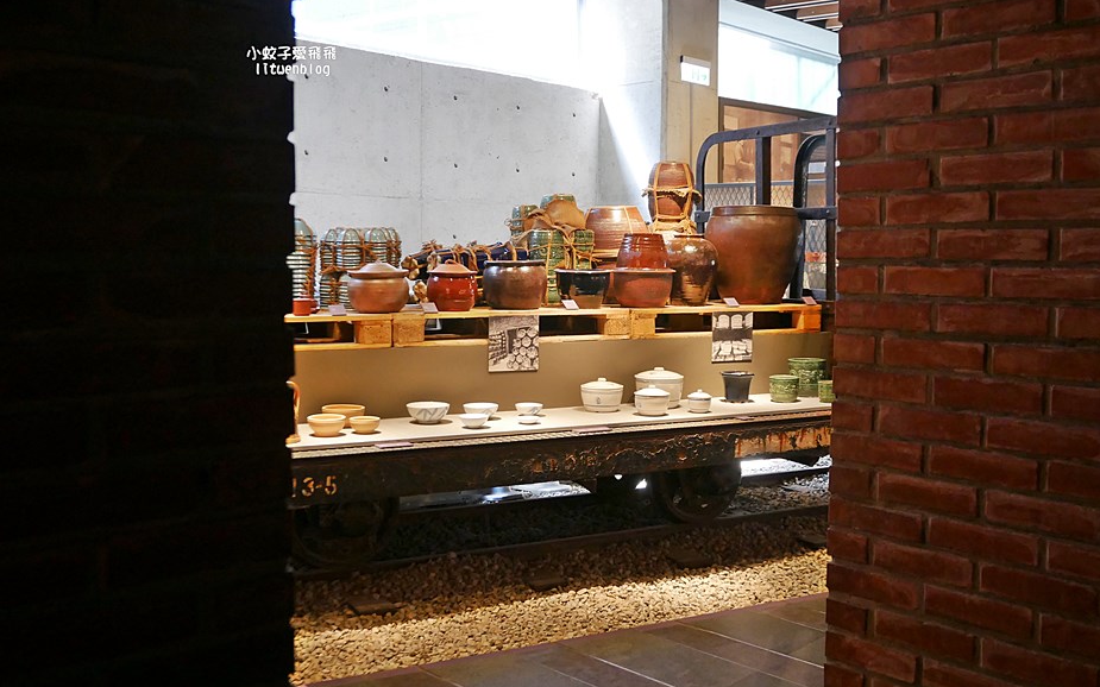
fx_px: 1169
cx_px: 574
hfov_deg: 50.4
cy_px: 325
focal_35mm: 39
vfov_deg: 32.8
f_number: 4.1
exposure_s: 1/60
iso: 1250
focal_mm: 17
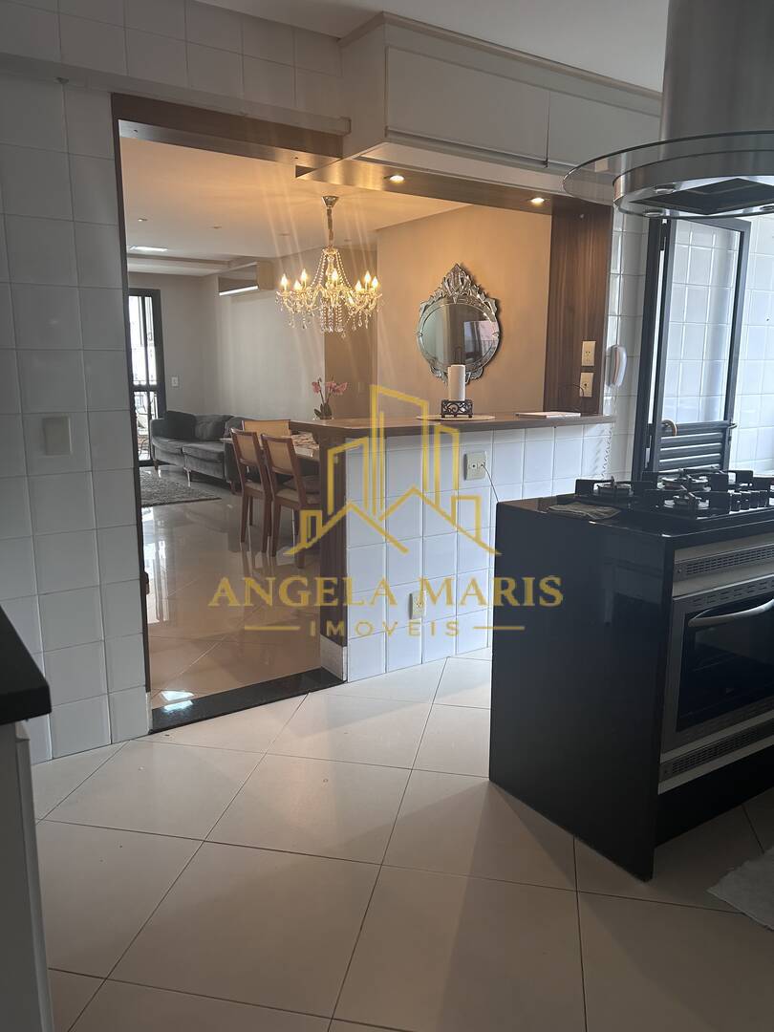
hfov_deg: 53.1
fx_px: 775
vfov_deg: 67.3
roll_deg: -0.2
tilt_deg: -11.6
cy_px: 516
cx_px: 387
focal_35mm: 26
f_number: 1.5
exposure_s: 1/120
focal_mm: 5.7
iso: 125
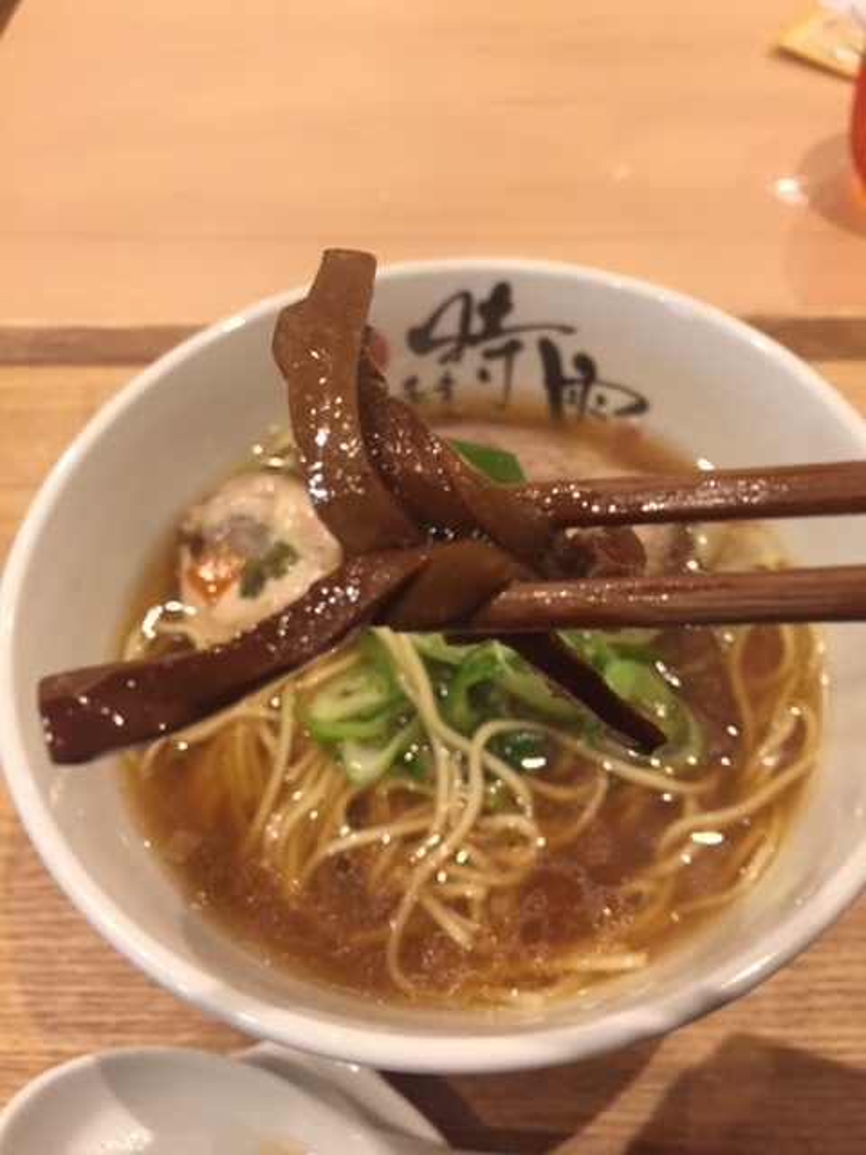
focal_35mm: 29
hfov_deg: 48.2
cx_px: 433
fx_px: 967
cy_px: 578
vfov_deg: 61.7
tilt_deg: -54.9
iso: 200
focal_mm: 4.15
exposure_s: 1/30
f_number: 2.2
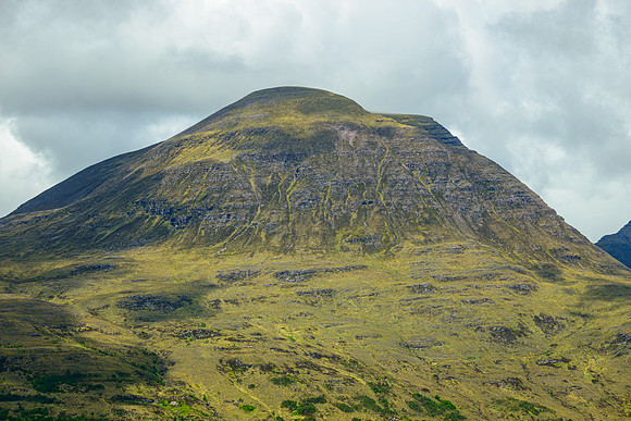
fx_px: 2367
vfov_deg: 10.2
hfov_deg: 15.2
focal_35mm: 135
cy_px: 210
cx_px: 316
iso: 100
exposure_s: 1/320
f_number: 6.3
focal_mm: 135
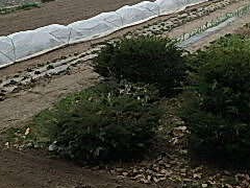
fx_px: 404
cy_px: -50
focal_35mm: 56
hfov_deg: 33.4
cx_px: 199
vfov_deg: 23.4
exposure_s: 1/500
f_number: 3.5
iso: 125
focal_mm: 3.7
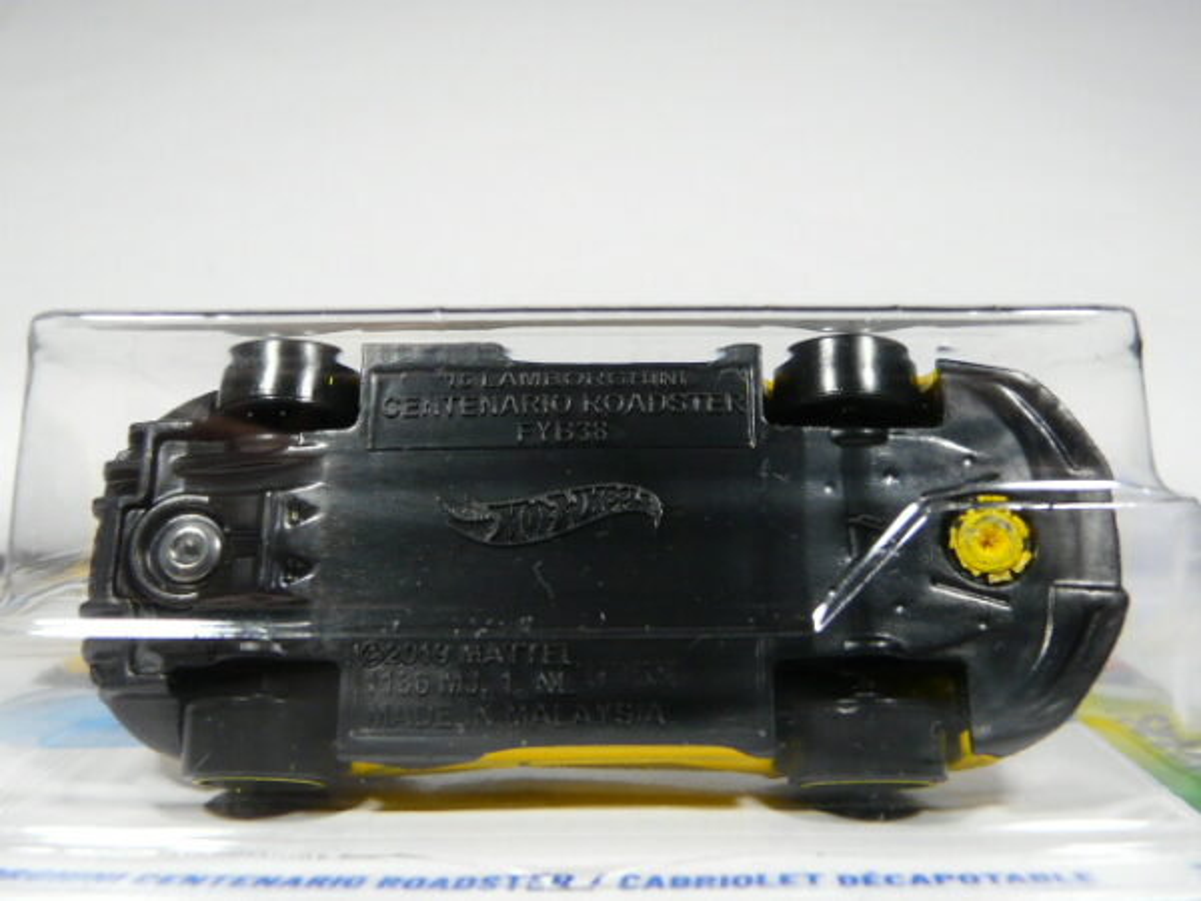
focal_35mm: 37
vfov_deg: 38.7
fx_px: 1284
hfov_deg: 50.1
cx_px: 600
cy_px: 450
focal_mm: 4.6
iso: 100
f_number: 2.8
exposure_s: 1/50
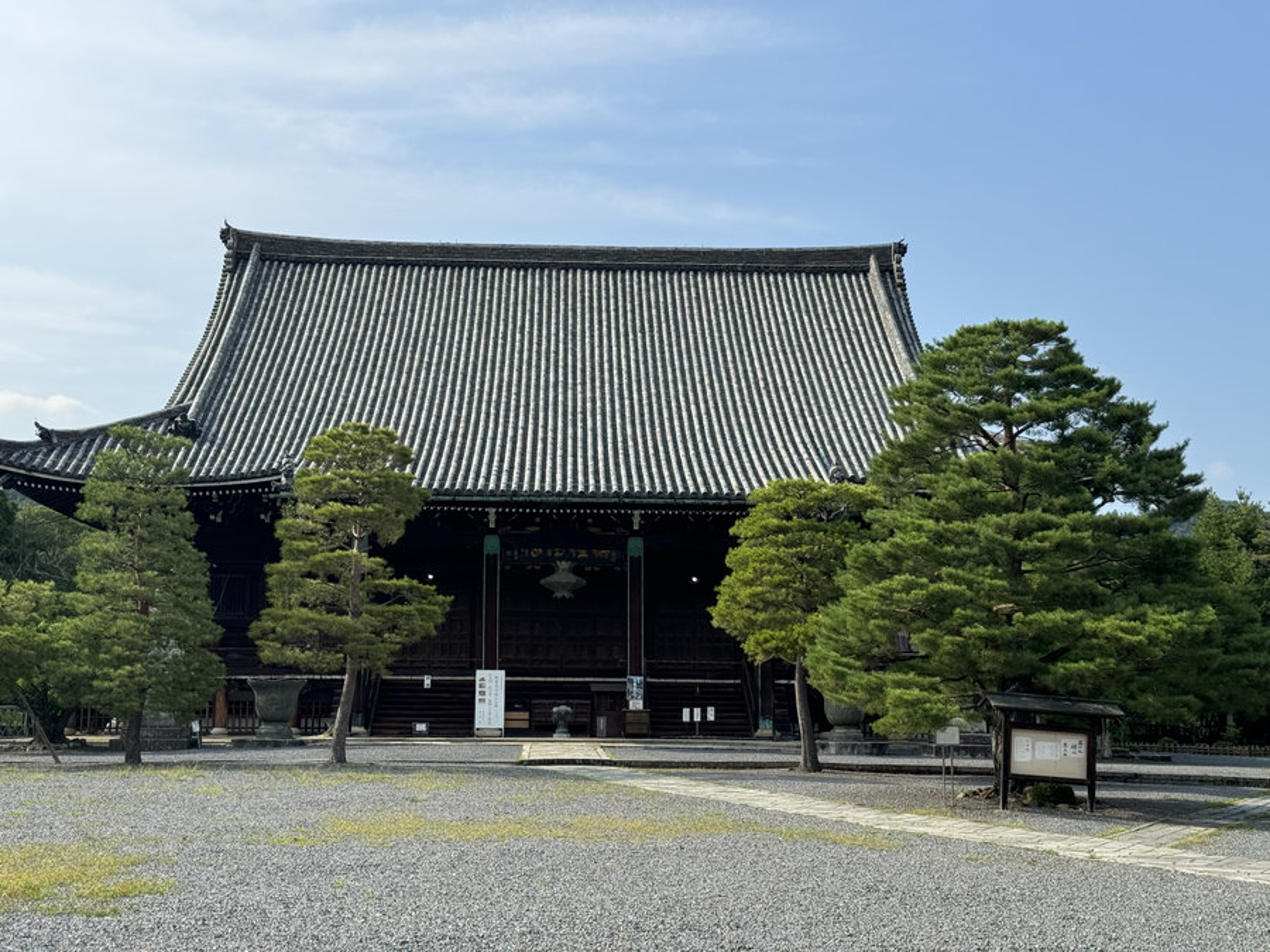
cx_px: 635
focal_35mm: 48
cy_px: 476
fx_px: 1761
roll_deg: -1.1
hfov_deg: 39.7
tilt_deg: +7.8
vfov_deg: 30.3
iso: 64
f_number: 1.78
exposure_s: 1/2717
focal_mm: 6.76
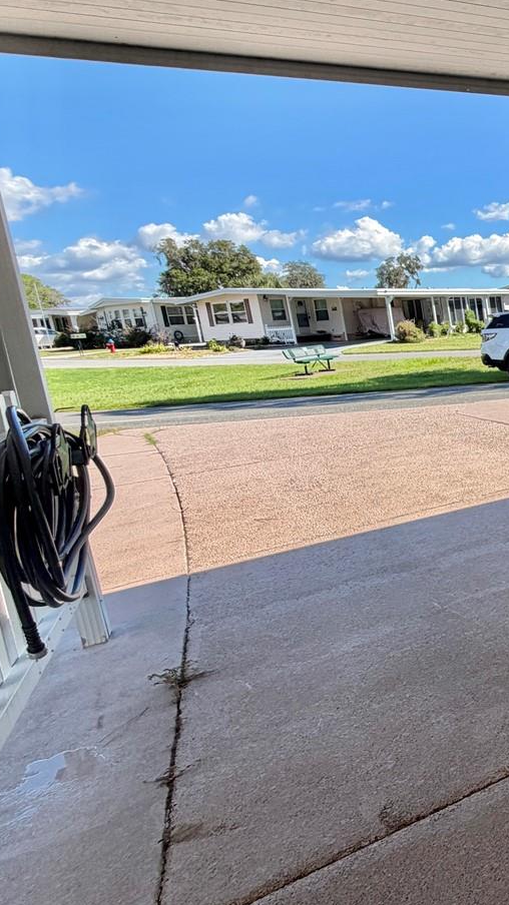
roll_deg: +4.3
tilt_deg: -9.1
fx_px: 648
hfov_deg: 29.9
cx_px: 721
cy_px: 420
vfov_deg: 69.8
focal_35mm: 27
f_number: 2.2
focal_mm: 2.22
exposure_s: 1/770
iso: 32
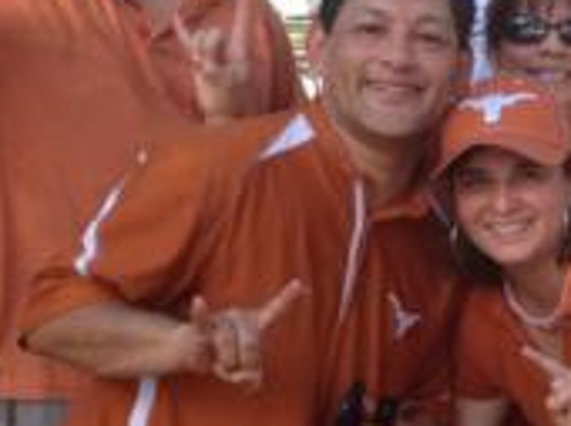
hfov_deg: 18.9
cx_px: 480
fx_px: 1697
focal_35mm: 103
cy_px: 260
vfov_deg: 14.3
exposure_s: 1/235
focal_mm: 4.28
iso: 64
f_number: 2.4
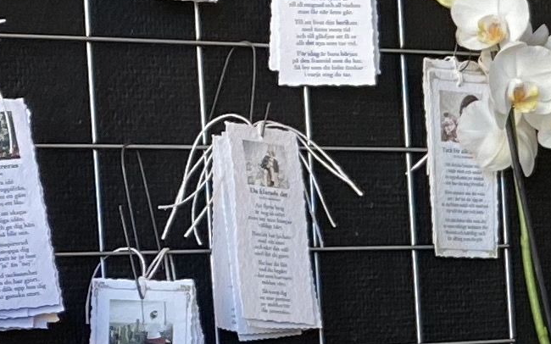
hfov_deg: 11.3
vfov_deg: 7.6
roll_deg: +1.0
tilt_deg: -1.6
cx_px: 1045
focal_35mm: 171
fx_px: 2567
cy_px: 347
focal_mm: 4.25
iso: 100
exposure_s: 1/100
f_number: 1.8
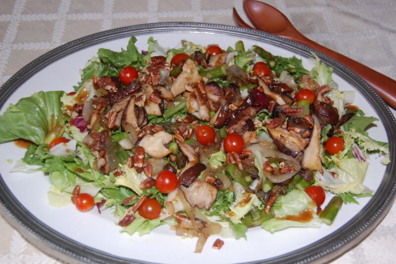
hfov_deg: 42.3
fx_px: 511
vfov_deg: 28.9
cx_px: 198
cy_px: 132
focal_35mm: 46
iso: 400
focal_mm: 31
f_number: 4.5
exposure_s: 1/60
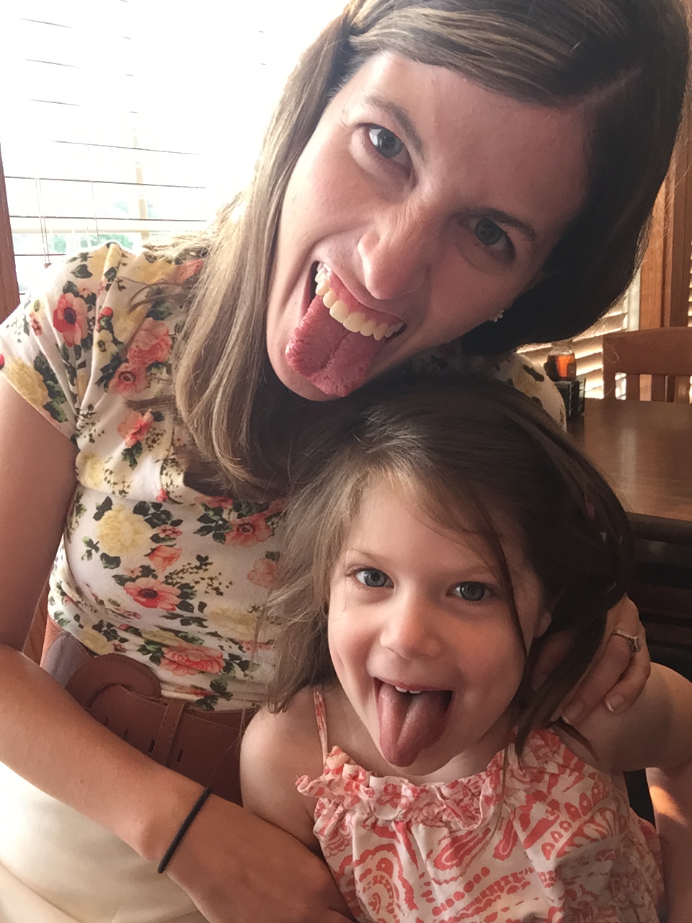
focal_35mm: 31
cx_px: 346
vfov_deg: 58.4
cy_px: 462
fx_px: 826
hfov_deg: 45.4
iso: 80
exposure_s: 1/30
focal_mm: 2.65
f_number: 2.2
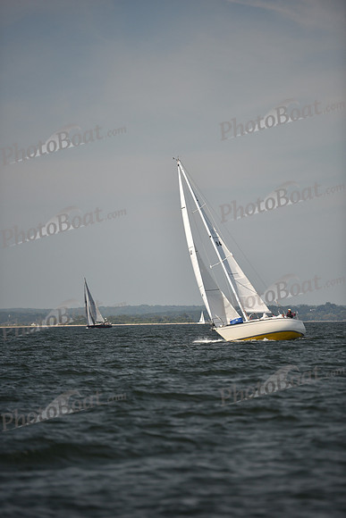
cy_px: 259
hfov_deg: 6.9
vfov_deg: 10.3
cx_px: 173
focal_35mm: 200
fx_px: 2881
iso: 250
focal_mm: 200
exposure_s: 1/2500
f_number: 2.8
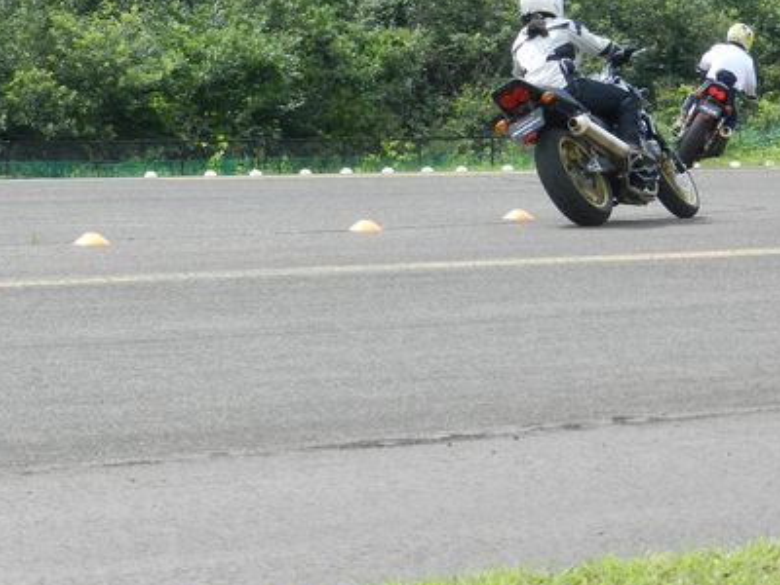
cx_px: 661
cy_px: 97
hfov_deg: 13.3
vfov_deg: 10.1
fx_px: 3312
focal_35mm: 147
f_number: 4.4
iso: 160
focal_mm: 14.9
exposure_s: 1/640
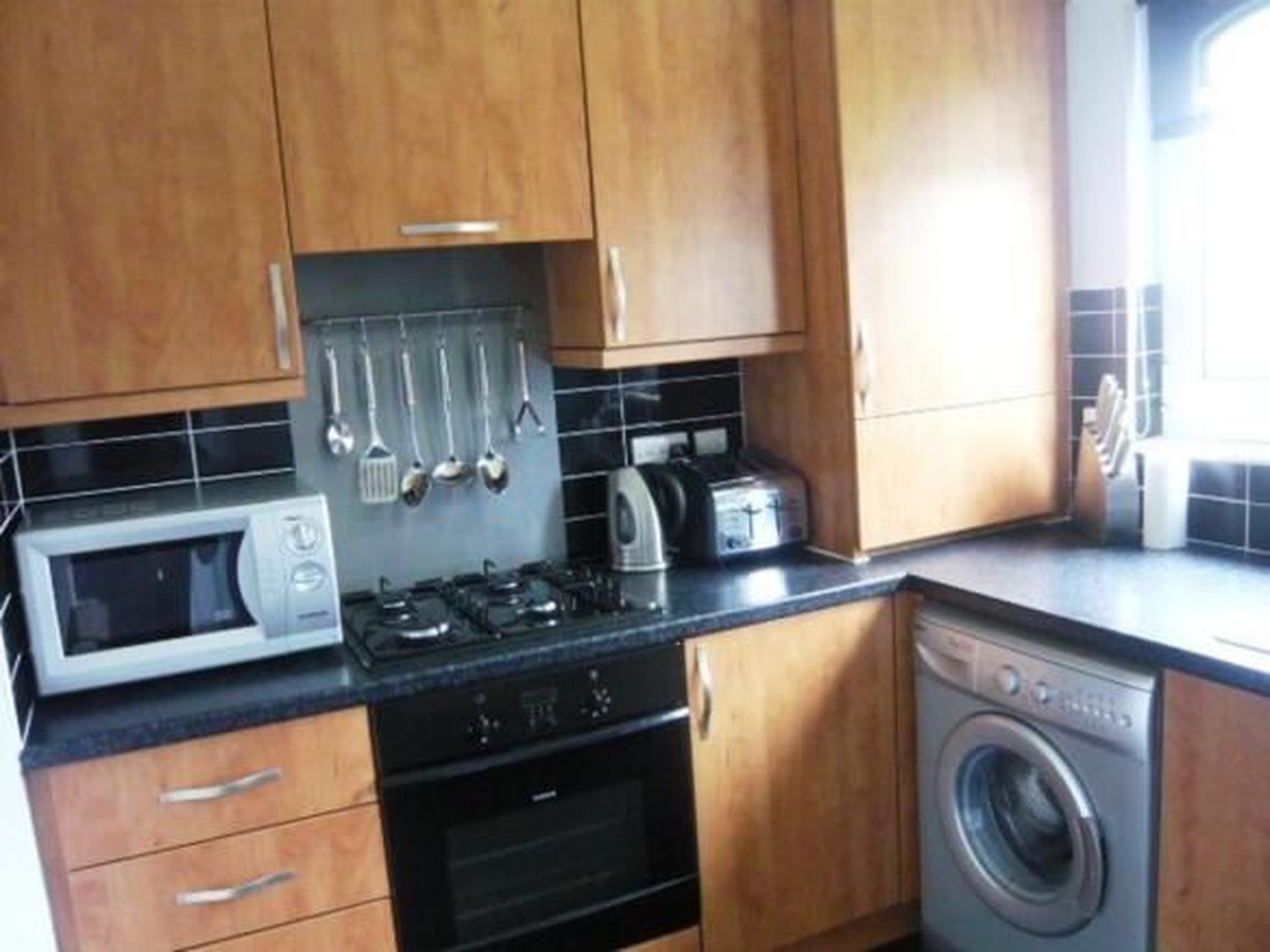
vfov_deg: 49.7
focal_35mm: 28
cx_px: 635
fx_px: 1027
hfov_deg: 63.5
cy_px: 476
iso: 400
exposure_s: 1/13
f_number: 2.8
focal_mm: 4.6
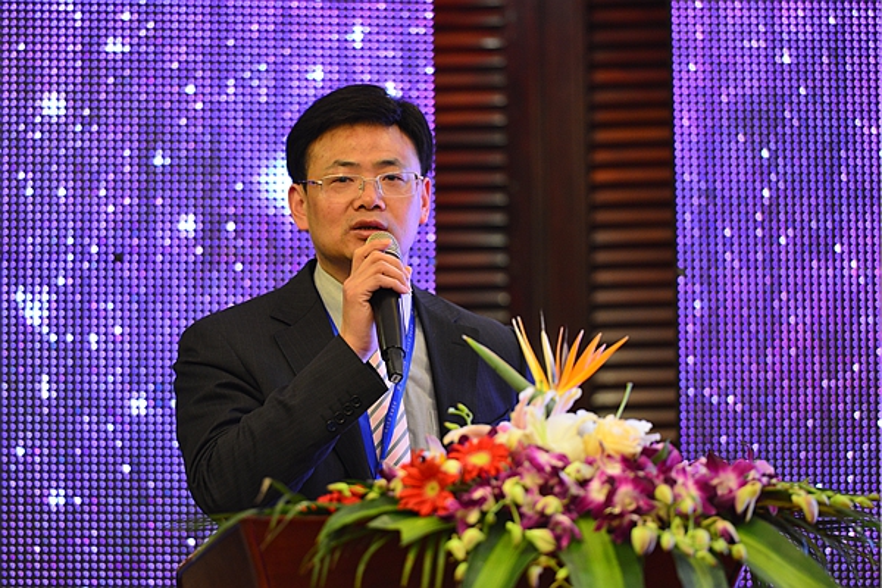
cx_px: 441
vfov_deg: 6.9
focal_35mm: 200
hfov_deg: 10.3
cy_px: 294
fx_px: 4900
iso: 1800
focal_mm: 200
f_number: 2.8
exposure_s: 1/60
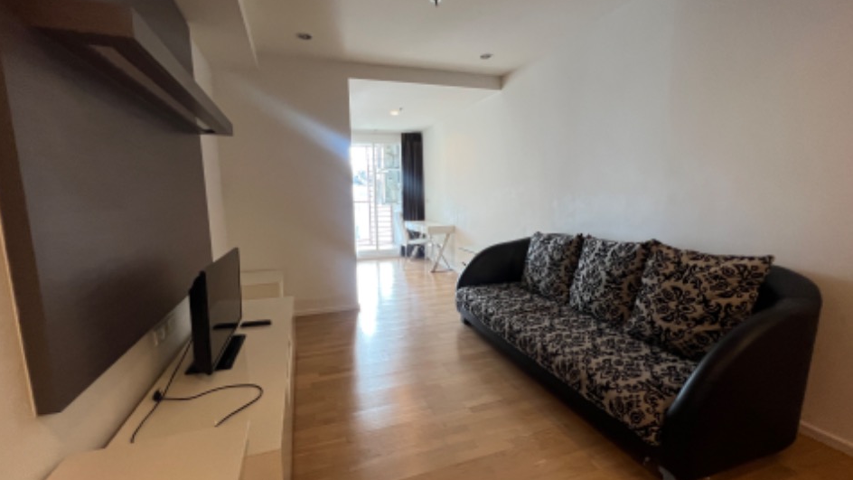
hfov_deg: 103.0
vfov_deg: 70.5
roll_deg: +0.8
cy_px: 246
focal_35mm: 15
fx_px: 339
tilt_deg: -7.1
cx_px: 417
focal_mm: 1.57
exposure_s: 1/100
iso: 160
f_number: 1.8
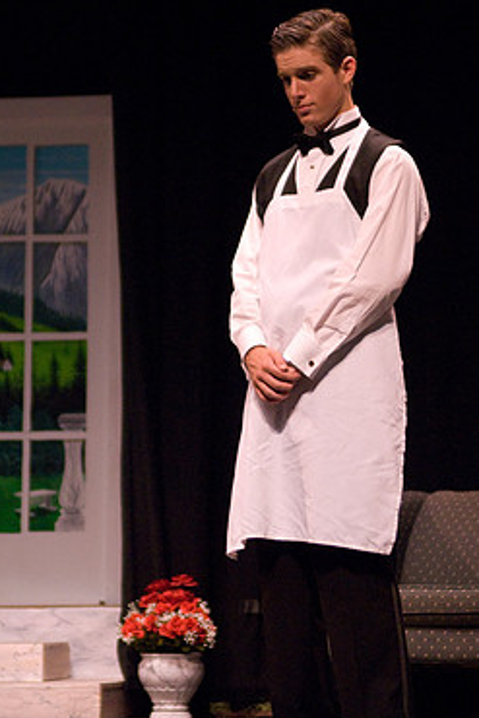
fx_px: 2911
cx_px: 253
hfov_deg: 9.4
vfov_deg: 14.1
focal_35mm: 146
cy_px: 338
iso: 1600
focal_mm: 80
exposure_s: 1/160
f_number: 2.8
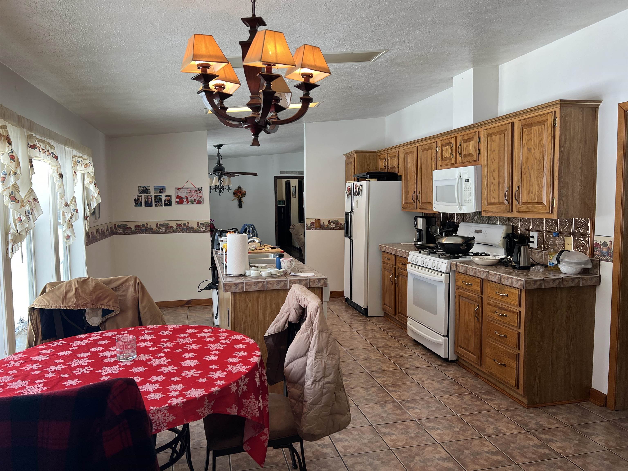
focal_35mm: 26
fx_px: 472
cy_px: 236
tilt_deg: -4.8
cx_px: 314
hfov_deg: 67.3
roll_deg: +0.4
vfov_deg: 53.1
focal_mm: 5.7
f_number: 1.5
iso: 64
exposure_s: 1/120
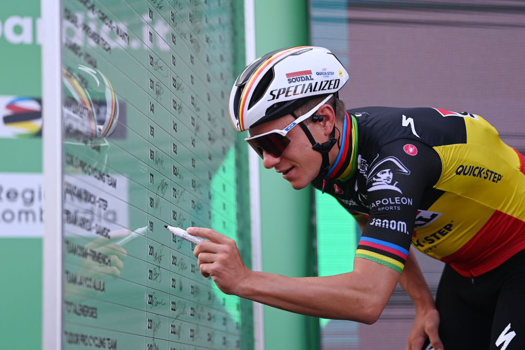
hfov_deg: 20.0
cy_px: 175
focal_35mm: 102
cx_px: 262
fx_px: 1488
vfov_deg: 13.4
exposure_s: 1/1250
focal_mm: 102
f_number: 2.8
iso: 500
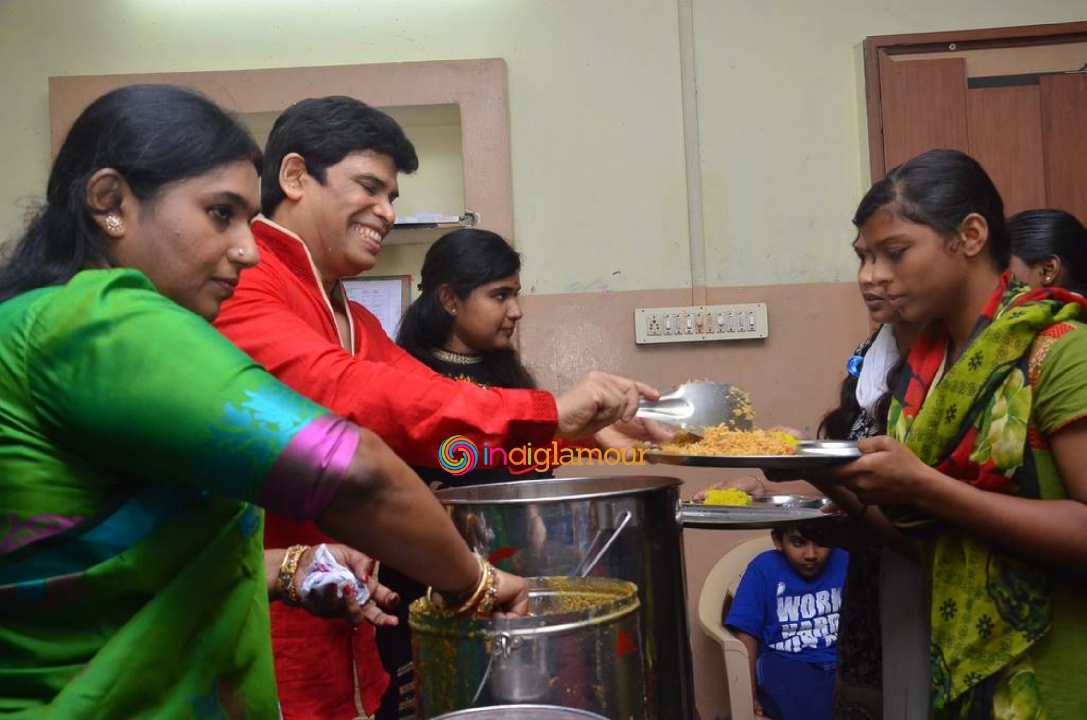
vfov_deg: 36.7
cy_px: 360
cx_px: 544
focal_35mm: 36
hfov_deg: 53.2
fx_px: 1085
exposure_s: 1/125
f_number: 7.1
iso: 1600
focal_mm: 24
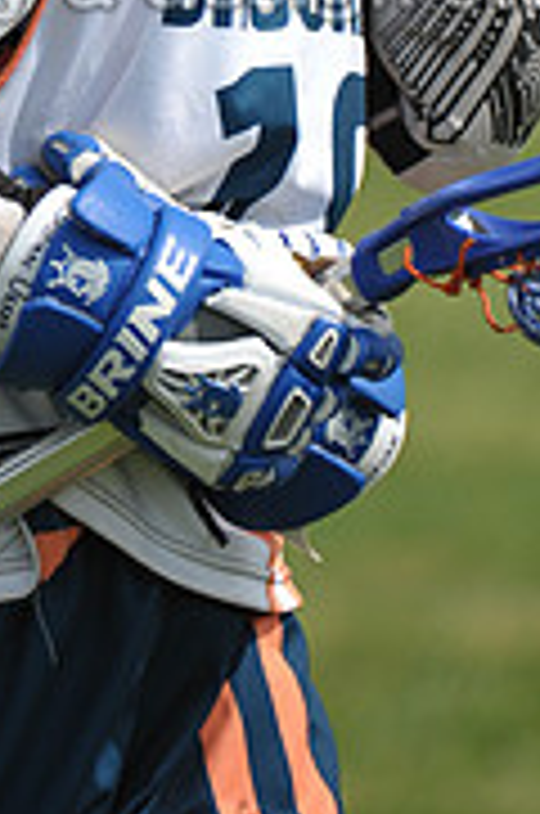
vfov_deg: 2.1
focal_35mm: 996
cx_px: 81
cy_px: -234
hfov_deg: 1.4
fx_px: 22495
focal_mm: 310
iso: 640
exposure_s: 1/6400
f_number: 4
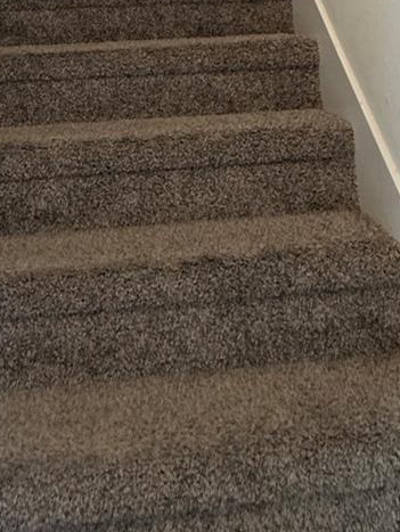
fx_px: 708
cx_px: 173
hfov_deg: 31.5
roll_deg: +2.1
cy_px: -288
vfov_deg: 27.1
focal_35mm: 46
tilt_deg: +20.1
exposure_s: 1/60
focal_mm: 2.22
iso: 200
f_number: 2.2
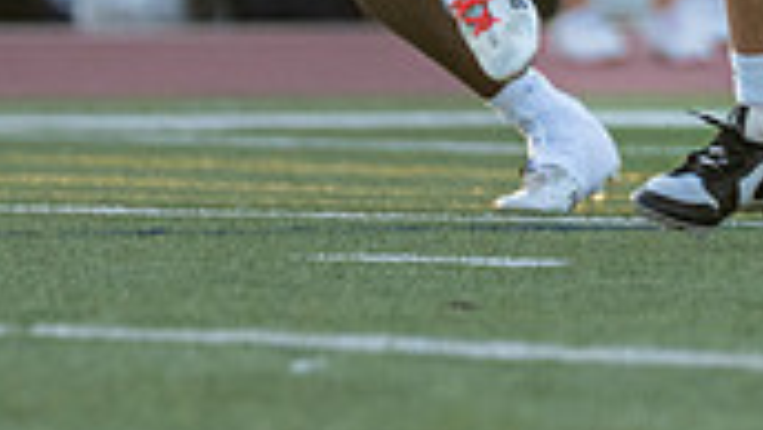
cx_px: 827
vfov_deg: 0.8
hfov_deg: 1.4
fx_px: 31156
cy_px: -732
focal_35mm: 1539
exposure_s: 1/2000
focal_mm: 200
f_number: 2.8
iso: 500
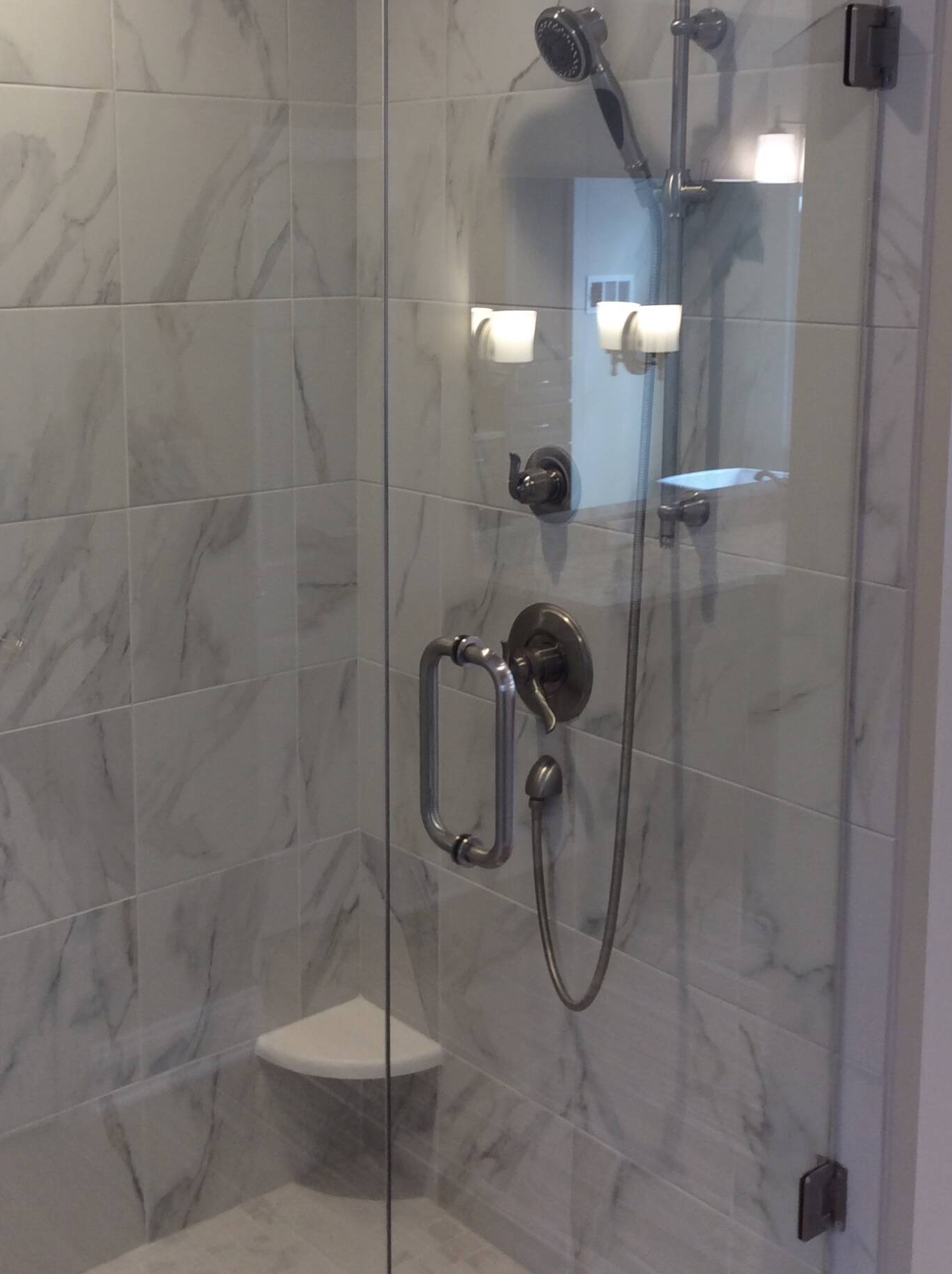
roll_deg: +2.4
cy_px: 475
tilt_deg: -10.5
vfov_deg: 41.8
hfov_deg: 32.1
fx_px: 1654
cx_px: 427
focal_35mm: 45
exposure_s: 1/24
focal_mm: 3.3
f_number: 2.4
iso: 32
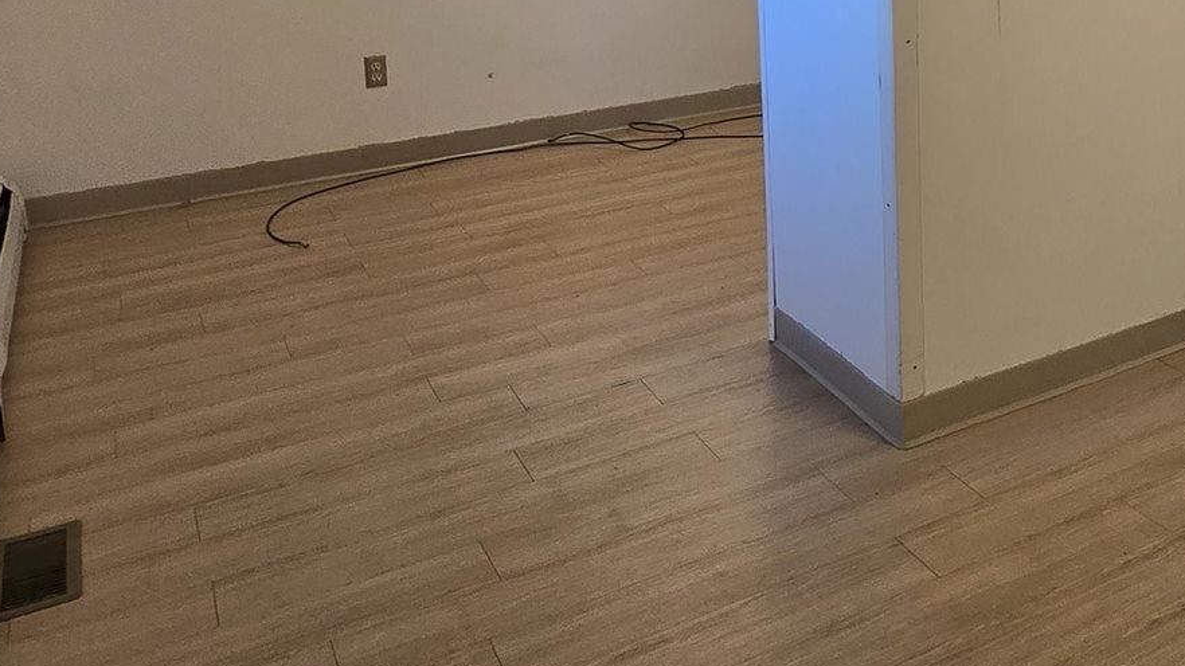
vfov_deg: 29.1
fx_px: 1163
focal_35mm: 37
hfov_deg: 49.5
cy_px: -56
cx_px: 1012
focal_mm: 2.2
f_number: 2.2
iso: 200
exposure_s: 1/60
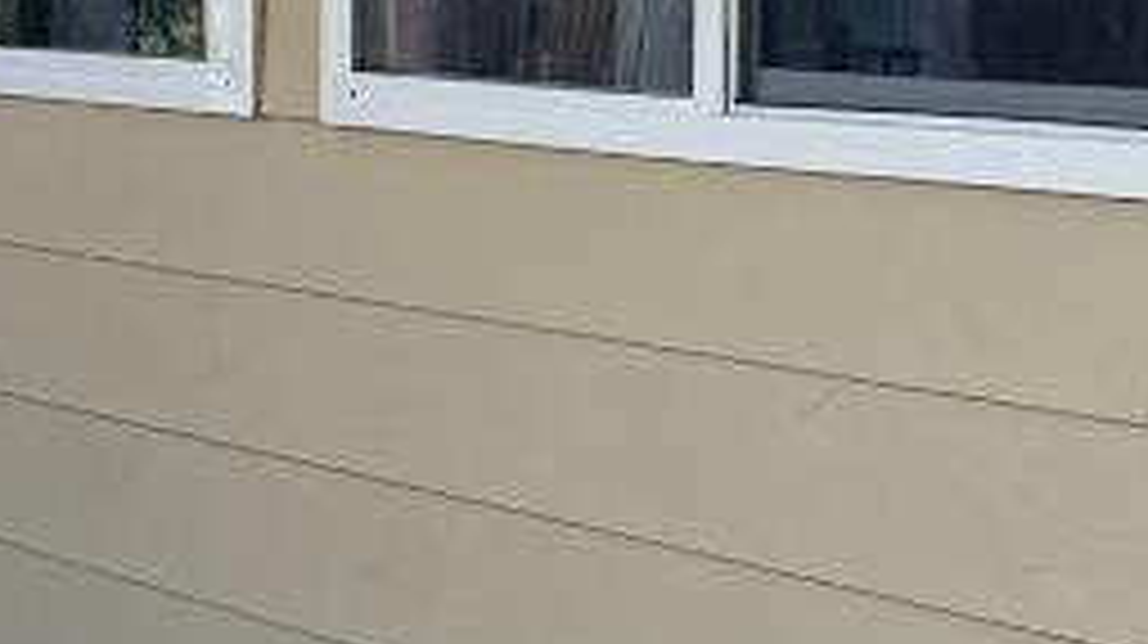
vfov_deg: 7.9
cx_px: 5
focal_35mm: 154
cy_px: 277
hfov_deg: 13.8
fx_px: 4684
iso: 80
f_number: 1.78
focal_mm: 6.76
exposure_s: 1/588
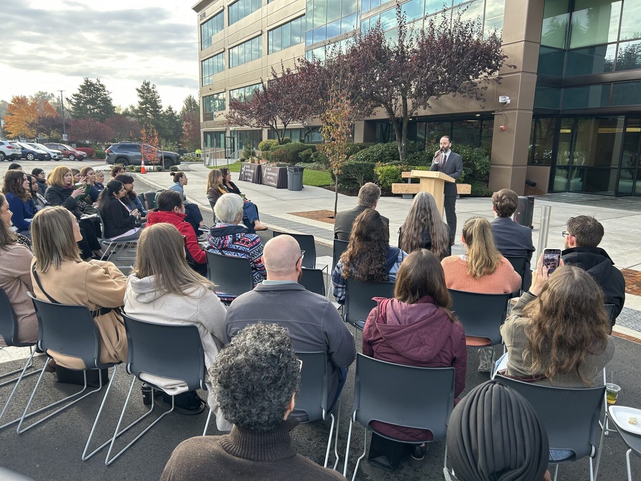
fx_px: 481
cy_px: 240
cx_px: 320
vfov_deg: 53.1
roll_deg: -0.8
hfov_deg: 67.3
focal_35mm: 26
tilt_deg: -10.1
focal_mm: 5.7
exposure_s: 1/367
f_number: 1.5
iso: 50
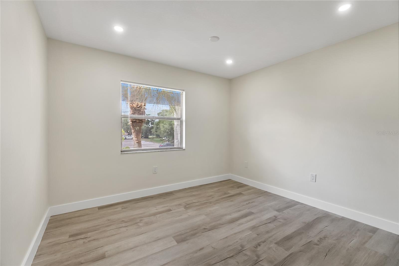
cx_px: 200
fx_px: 166
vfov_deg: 77.3
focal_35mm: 15
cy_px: 133
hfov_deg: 100.4
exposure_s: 1/200
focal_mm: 10
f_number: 5.6
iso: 640
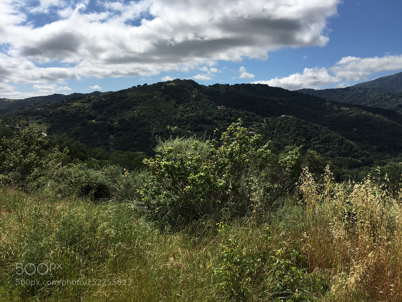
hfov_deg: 61.7
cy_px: 151
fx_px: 337
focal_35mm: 29
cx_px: 201
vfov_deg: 48.2
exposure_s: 1/2747
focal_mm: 4.15
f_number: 2.2
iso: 25
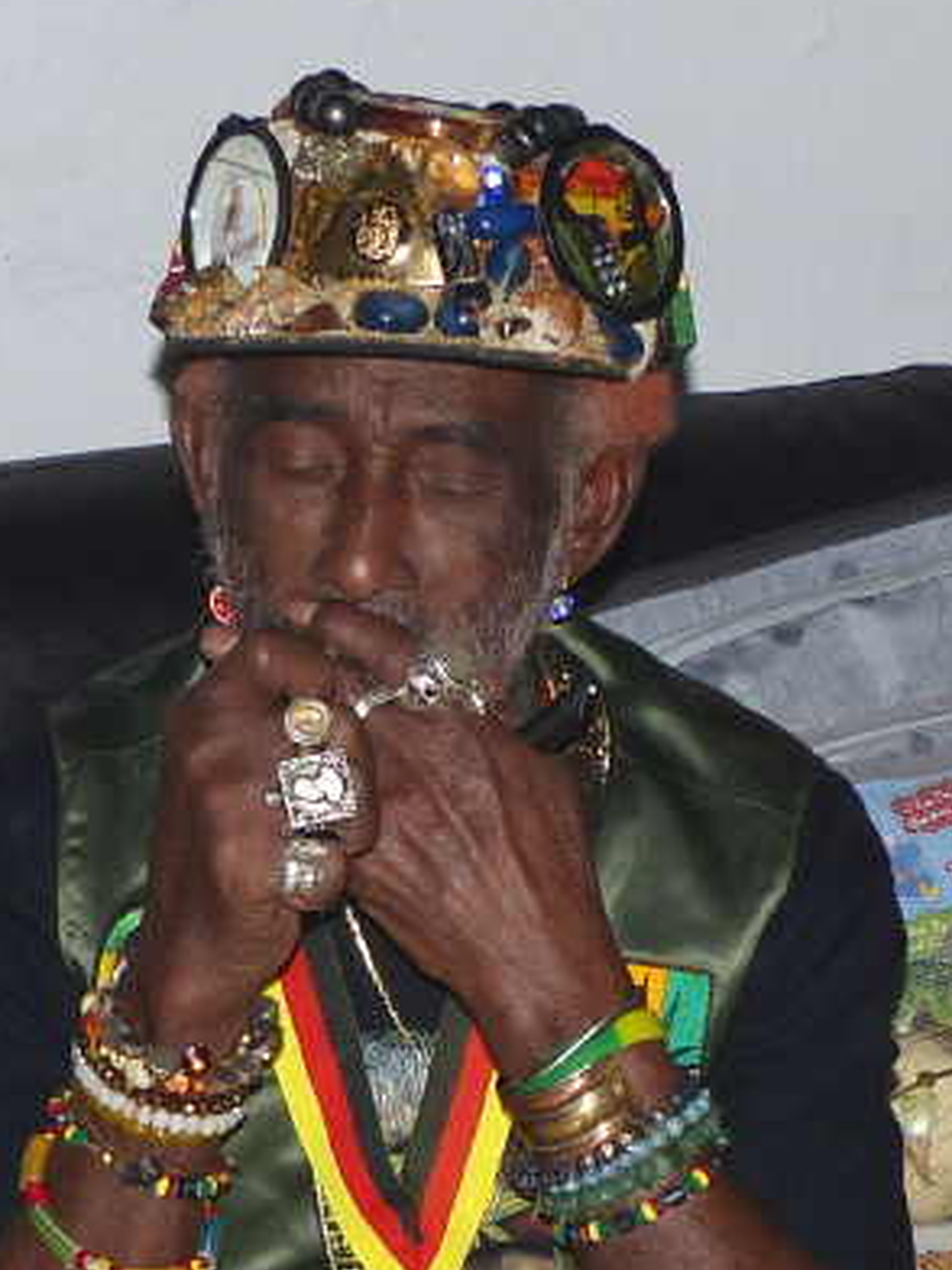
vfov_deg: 18.4
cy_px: 1471
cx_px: -45
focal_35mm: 102
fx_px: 3740
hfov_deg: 14.2
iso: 100
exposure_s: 1/160
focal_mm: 7.1
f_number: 2.8
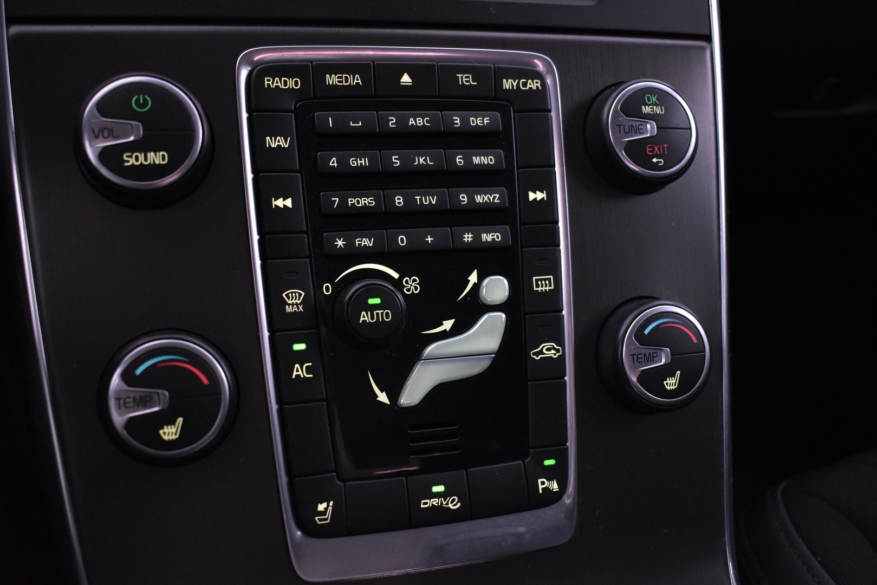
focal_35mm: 36
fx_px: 877
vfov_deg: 36.9
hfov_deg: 53.1
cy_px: 292
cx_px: 438
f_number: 4
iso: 3200
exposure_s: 1/30
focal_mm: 24
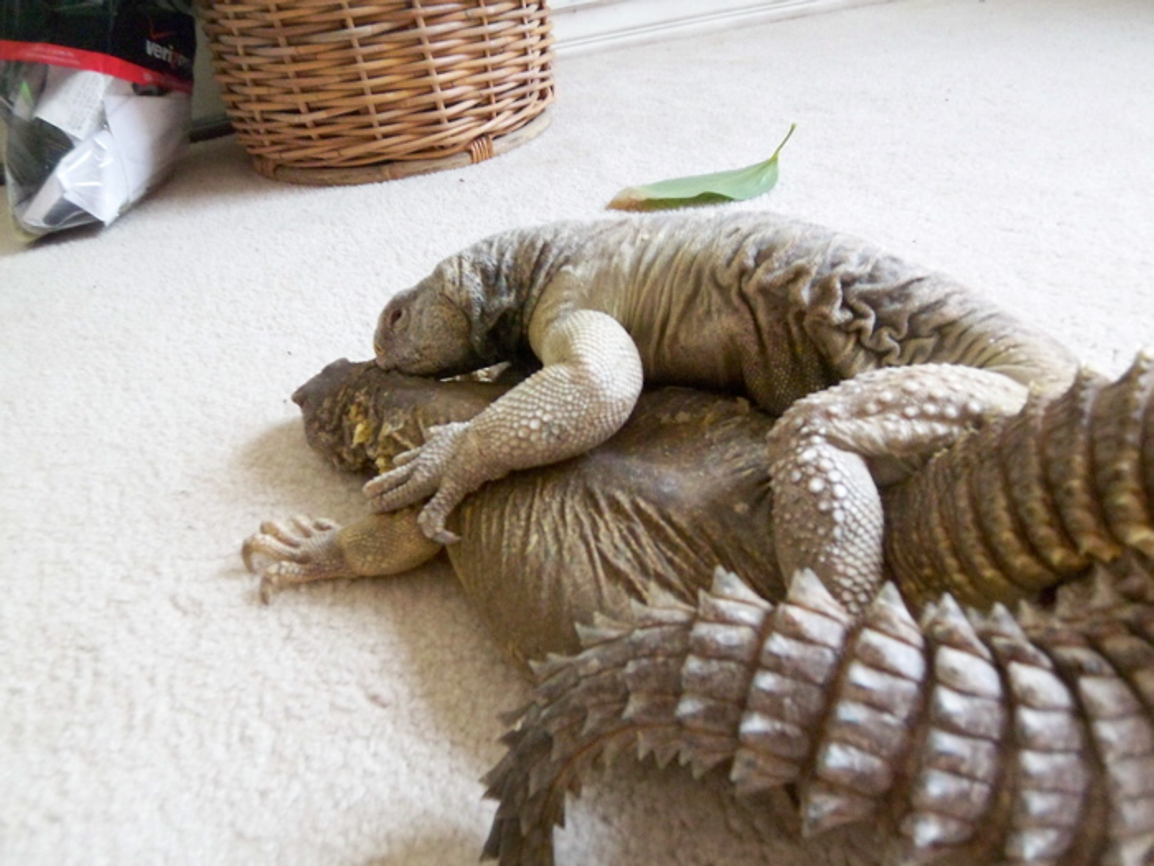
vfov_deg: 58.9
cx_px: 577
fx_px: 767
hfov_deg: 73.9
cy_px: 433
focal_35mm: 23
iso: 400
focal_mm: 3.8
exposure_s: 1/125
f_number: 2.8
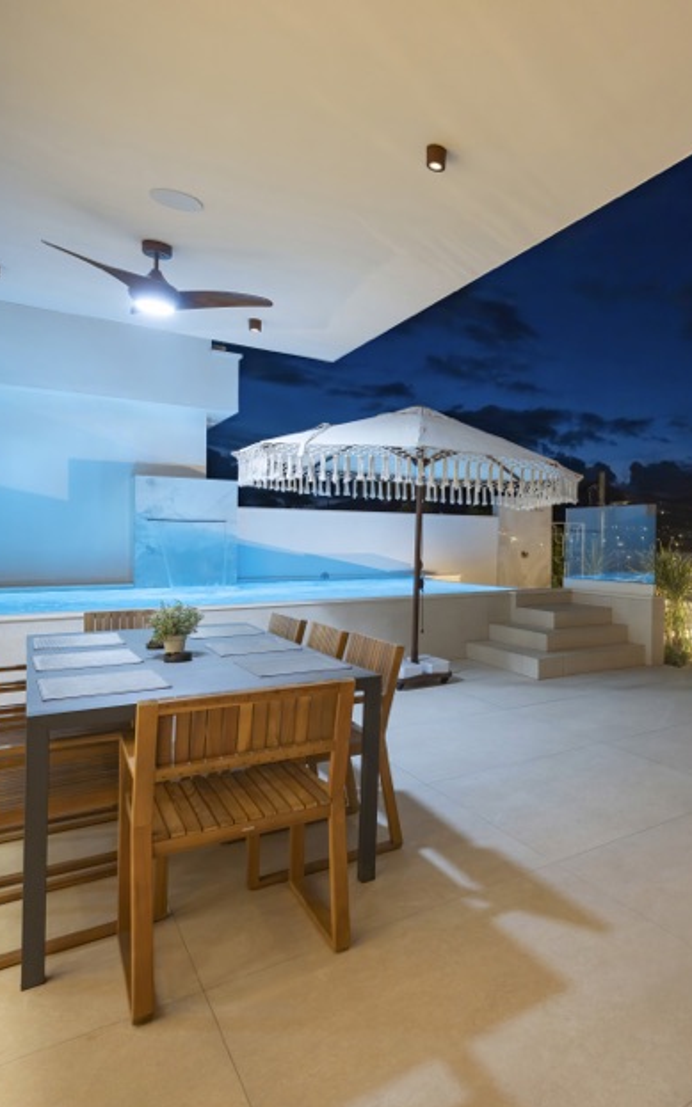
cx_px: 660
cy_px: 540
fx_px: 688
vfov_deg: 77.7
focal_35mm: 23
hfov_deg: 46.5
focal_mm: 14.5
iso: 125
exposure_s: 1/20
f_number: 4
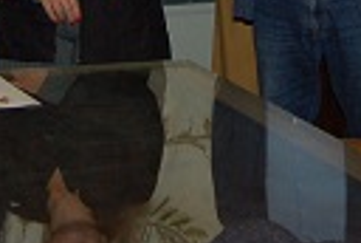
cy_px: -219
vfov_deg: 8.9
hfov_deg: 13.9
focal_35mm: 147
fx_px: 1478
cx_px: 206
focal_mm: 18
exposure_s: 1/60
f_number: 3.5
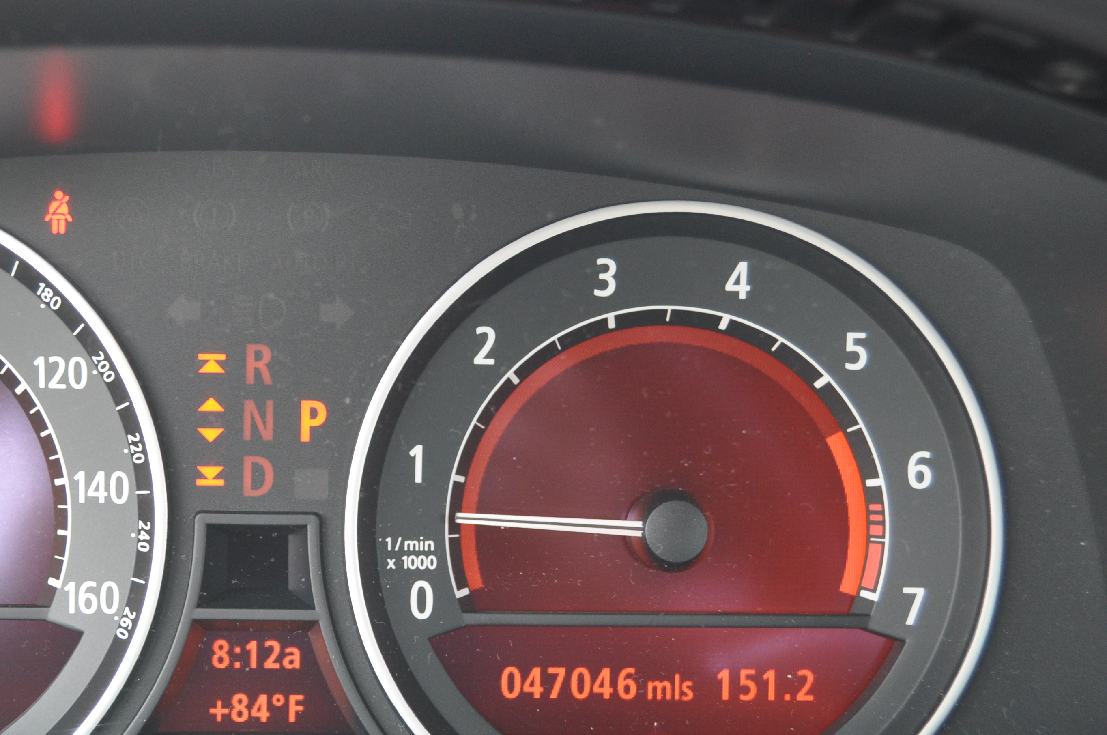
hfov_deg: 30.3
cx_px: 376
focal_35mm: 66
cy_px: 443
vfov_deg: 20.5
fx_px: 2027
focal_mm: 28
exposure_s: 1/60
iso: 500
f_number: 4
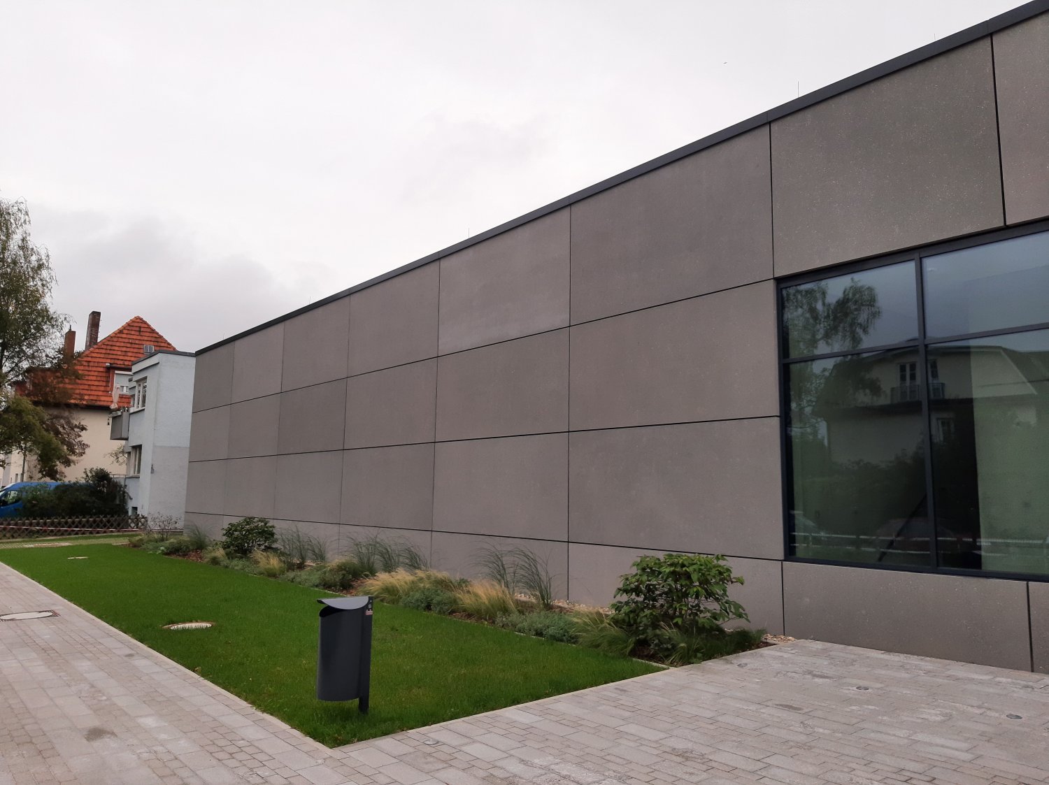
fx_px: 787
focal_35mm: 26
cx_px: 524
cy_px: 392
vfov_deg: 53.0
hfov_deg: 67.3
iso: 40
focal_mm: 3.93
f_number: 1.7
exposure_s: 1/644
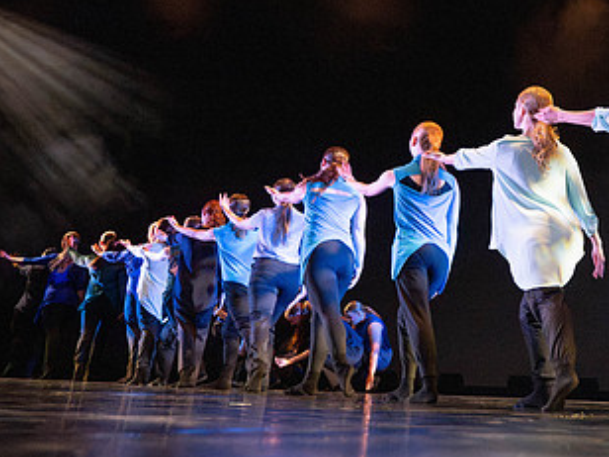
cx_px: 606
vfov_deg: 31.3
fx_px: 809
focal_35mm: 46
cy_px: 163
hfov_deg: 37.1
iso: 8000
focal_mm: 24
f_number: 4
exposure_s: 1/200
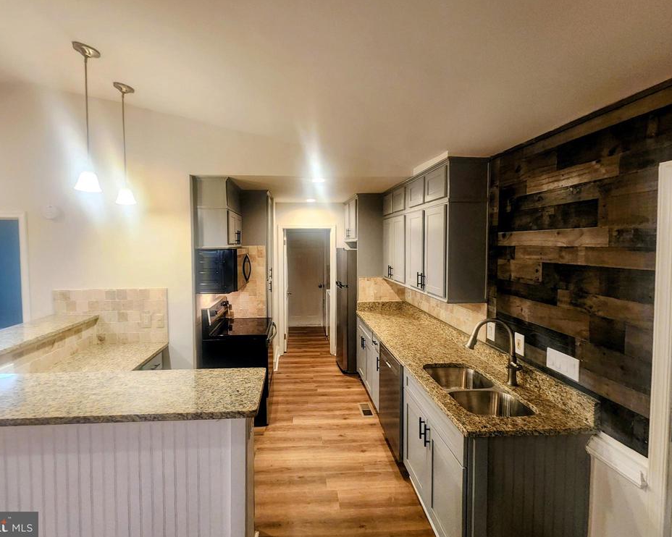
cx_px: 319
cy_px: 263
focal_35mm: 14
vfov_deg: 88.0
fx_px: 278
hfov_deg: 100.6
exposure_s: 1/40
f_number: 2.2
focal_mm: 2.2
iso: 320
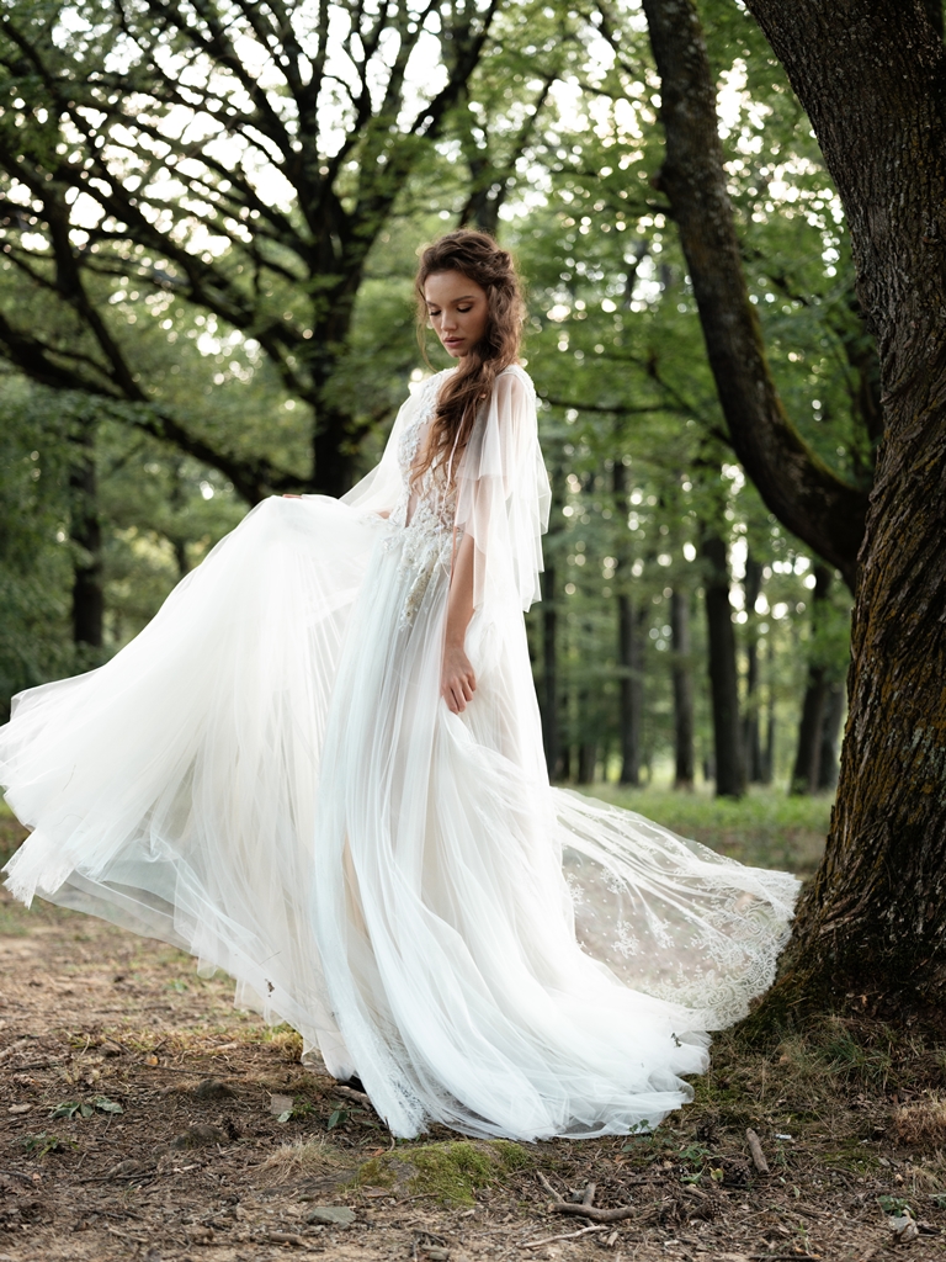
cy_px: 631
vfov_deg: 38.2
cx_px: 473
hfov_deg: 29.1
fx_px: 1822
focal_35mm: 50
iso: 800
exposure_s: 1/320
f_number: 2.8
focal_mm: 63
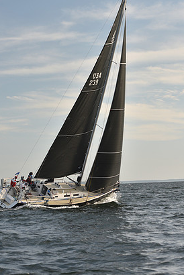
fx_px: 758
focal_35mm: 99
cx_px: 78
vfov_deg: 20.6
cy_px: 113
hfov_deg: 13.8
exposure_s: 1/800
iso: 250
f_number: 4
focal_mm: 70
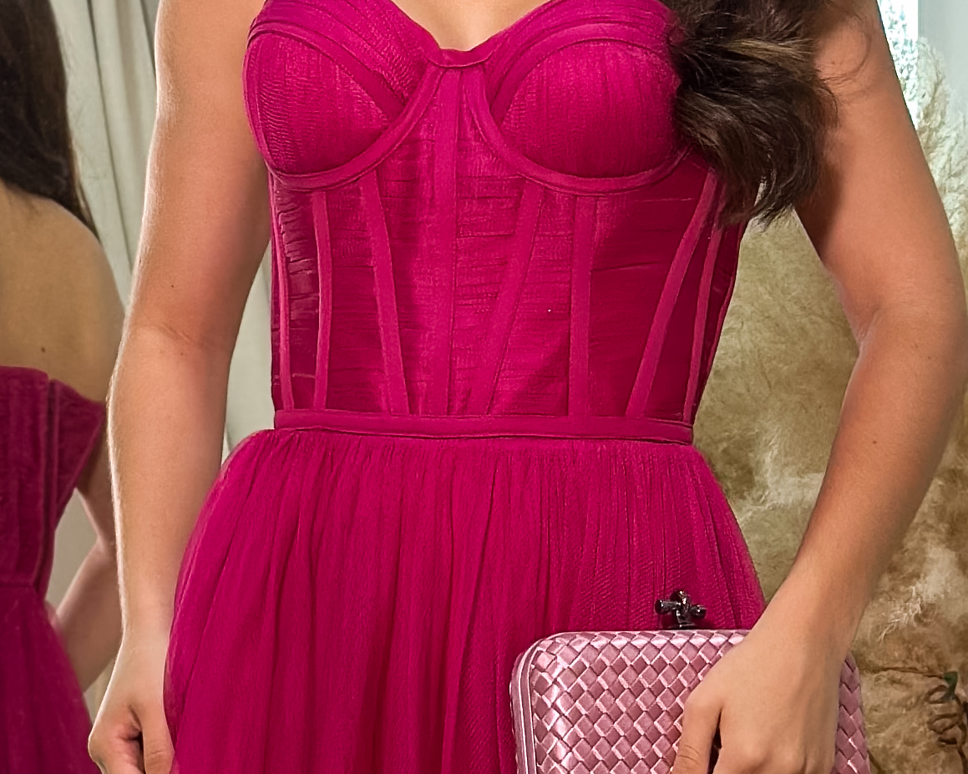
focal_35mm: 163
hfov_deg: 11.8
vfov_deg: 9.4
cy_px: 838
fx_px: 4669
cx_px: 574
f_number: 1.8
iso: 80
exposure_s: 1/60
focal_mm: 6.86
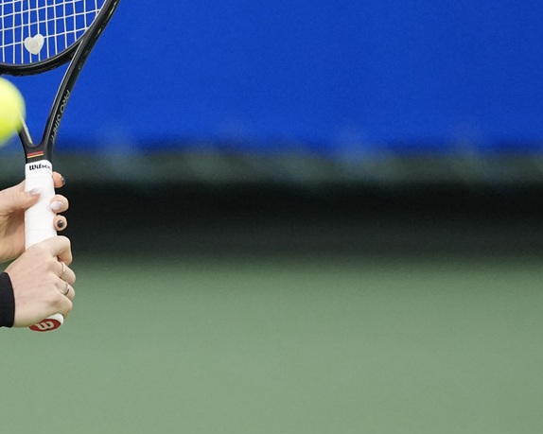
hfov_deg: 1.6
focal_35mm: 1177
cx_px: -8
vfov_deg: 1.3
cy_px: 98
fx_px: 18912
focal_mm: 400
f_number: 2.8
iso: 4000
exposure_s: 1/3200
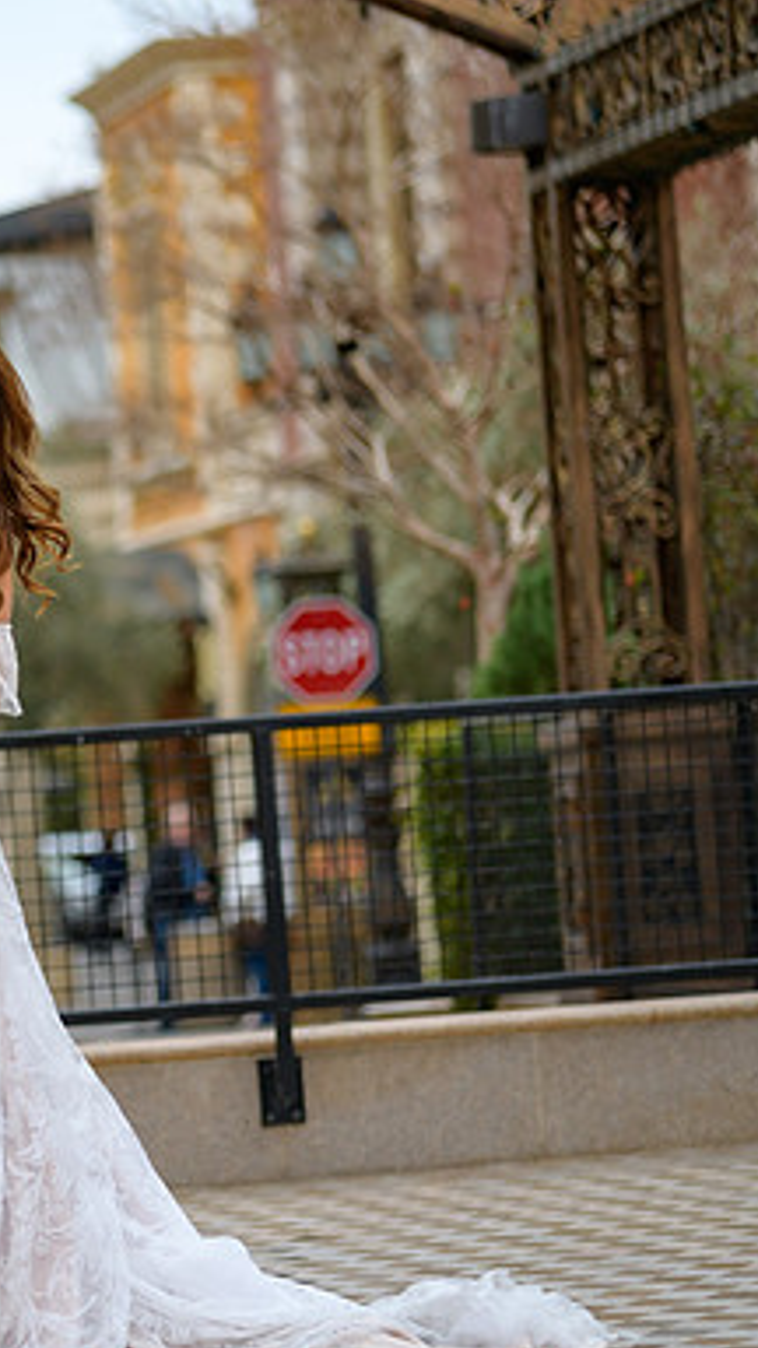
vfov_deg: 11.2
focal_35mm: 193
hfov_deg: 6.3
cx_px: -161
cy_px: 676
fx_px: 6896
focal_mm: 122
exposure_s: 1/640
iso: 140
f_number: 2.8
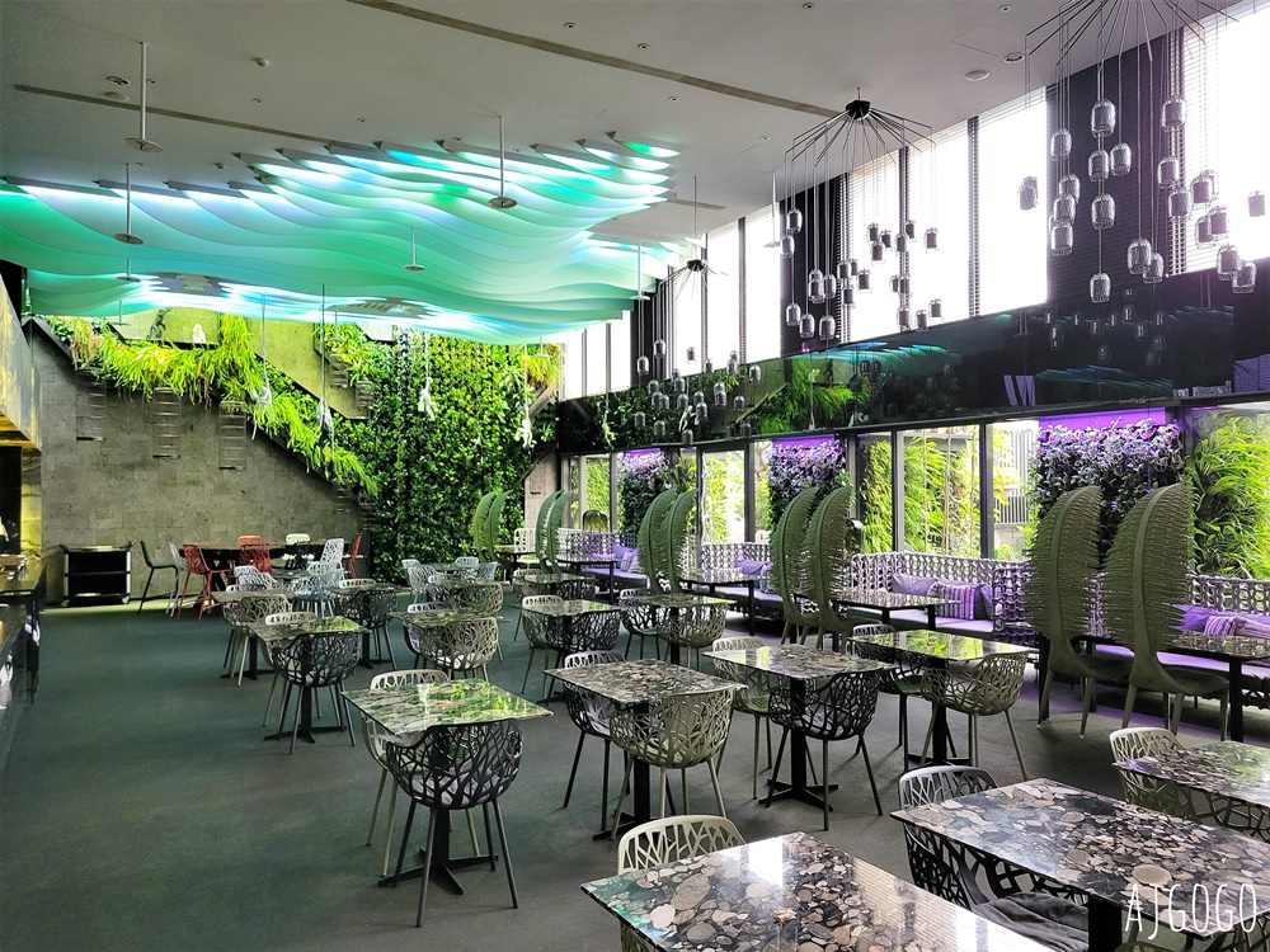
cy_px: 476
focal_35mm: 26
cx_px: 635
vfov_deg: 53.1
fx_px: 954
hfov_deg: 67.3
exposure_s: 1/40
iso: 640
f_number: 1.8
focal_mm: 5.4
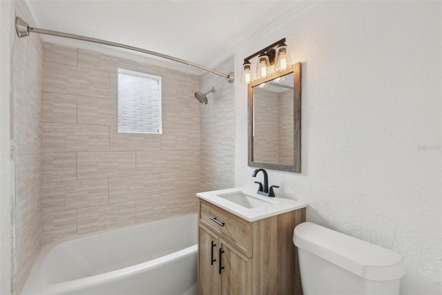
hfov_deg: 96.7
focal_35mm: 16
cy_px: 148
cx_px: 221
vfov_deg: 73.7
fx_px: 196
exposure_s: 1/25
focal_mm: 16
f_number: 8
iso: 400
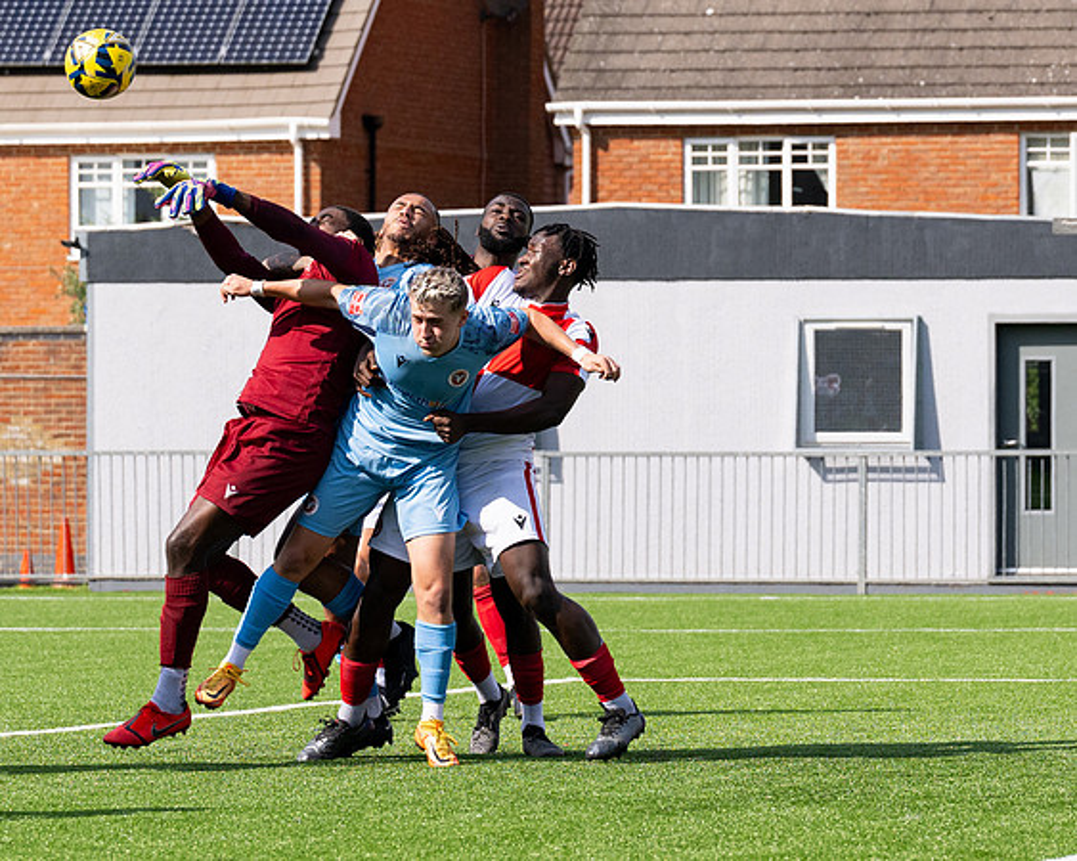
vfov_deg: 6.3
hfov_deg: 7.8
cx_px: 400
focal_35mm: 247
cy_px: 440
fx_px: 7883
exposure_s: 1/3200
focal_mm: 84
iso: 200
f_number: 4
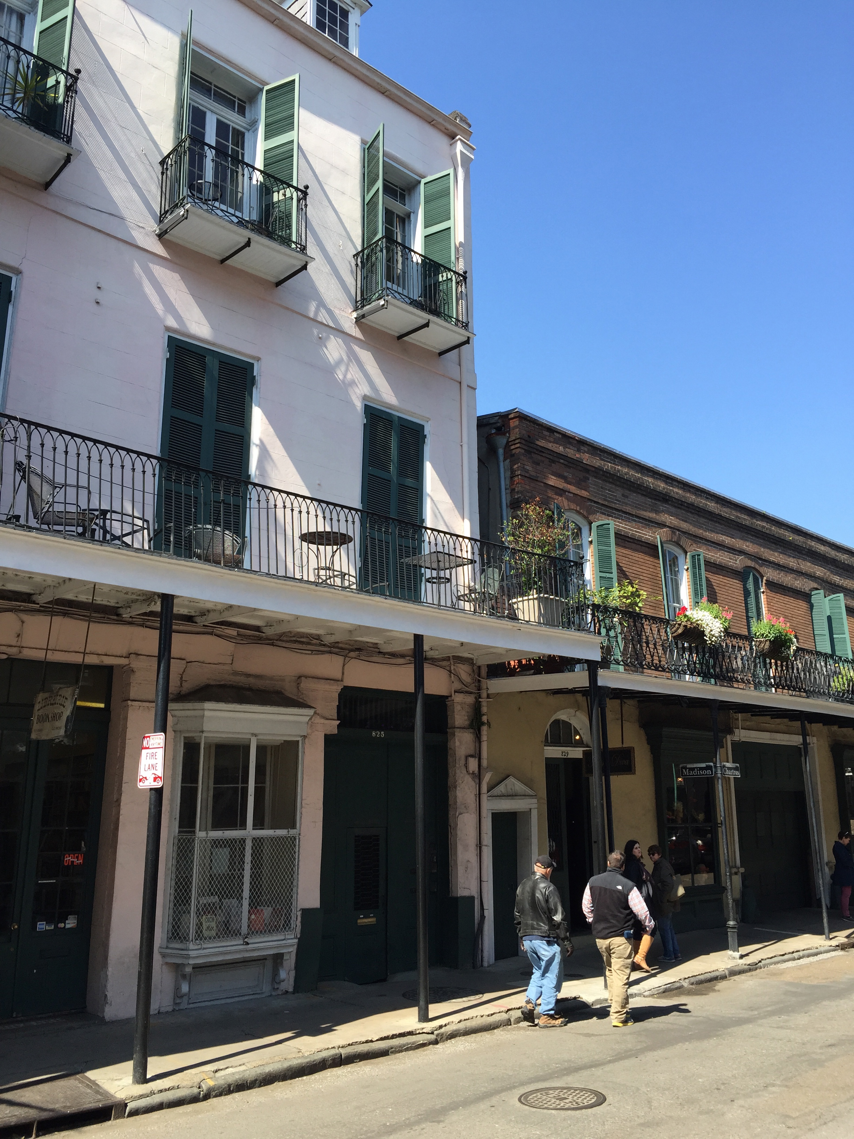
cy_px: 570
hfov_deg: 48.2
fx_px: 954
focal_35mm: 29
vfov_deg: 61.7
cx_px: 427
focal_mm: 4.15
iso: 32
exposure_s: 1/842
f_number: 2.2
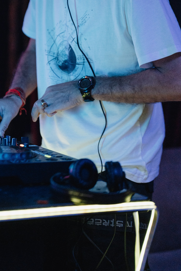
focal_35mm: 98
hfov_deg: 13.9
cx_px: 26
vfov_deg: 20.5
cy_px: 35
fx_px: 739
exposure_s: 1/250
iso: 3200
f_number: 1.2
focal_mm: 50
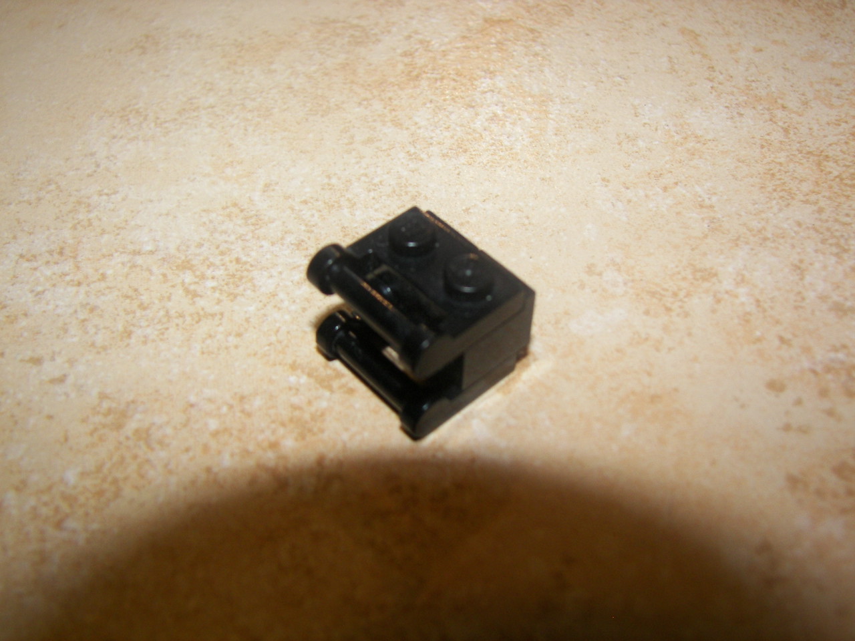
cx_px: 428
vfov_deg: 39.7
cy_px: 320
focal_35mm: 36
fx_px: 889
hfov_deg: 51.4
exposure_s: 1/30
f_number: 2.8
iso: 100
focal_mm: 6
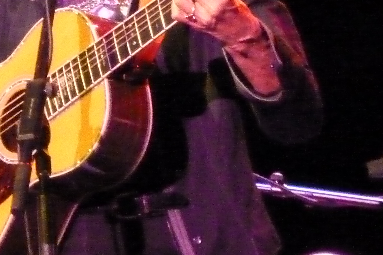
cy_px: -38
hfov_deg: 3.2
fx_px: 6925
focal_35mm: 651
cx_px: 89
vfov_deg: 2.1
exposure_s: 1/15
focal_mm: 36
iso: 1600
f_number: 5.9
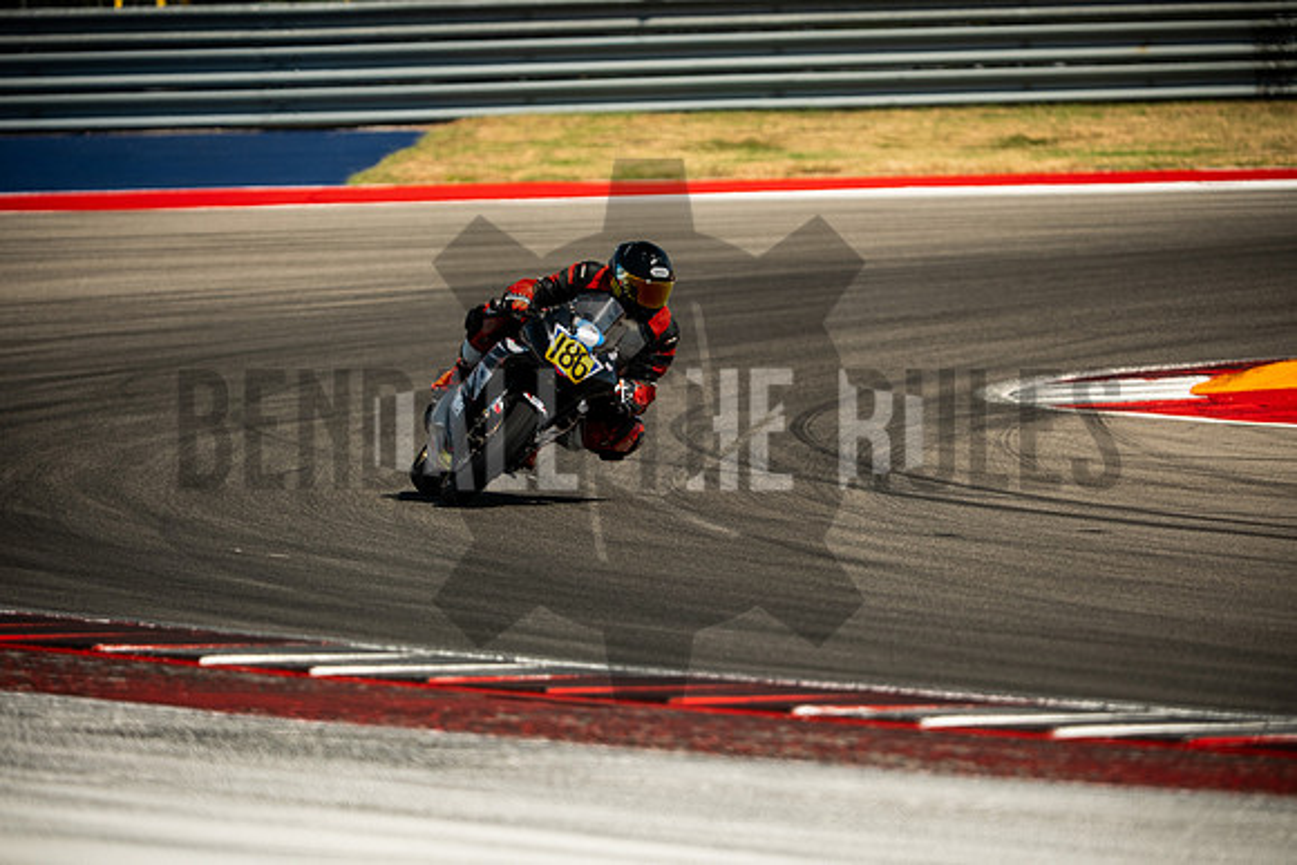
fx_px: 15134
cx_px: 648
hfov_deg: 4.9
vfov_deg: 3.3
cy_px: 432
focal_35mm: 420
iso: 200
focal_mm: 280
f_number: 2.8
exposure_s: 1/2000
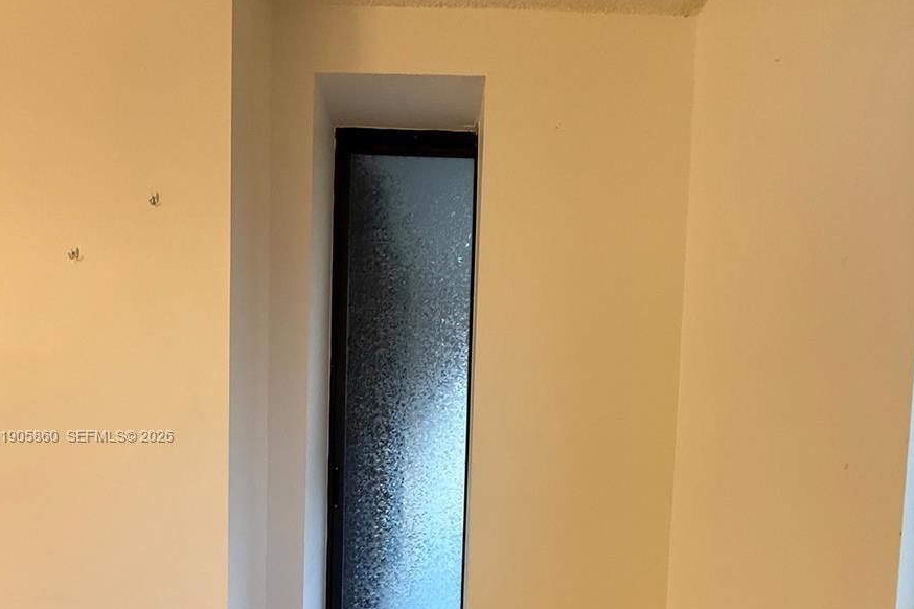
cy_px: 437
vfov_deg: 59.4
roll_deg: -1.6
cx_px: 450
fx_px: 508
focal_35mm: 20
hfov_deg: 84.0
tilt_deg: -2.6
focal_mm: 2.22
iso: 400
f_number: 2.2
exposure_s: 1/60
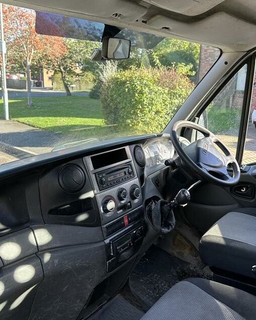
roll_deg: -3.3
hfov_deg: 44.3
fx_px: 312
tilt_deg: -10.7
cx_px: 153
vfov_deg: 54.1
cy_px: 144
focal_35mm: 33
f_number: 1.78
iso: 64
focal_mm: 6.86
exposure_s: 1/244
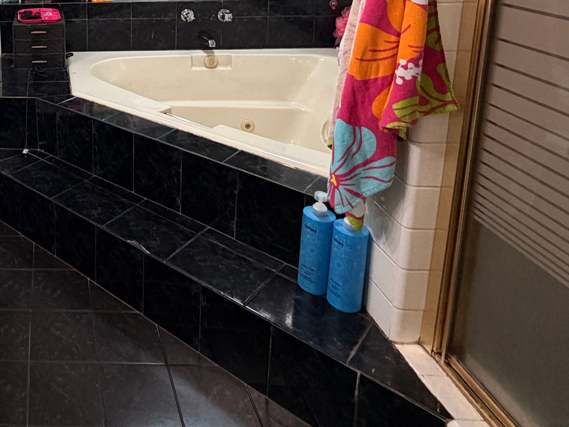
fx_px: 543
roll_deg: +1.3
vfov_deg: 38.2
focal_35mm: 33
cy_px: -1
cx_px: 12
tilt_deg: -10.7
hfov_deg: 47.0
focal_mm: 2.22
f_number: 2.2
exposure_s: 1/120
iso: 250
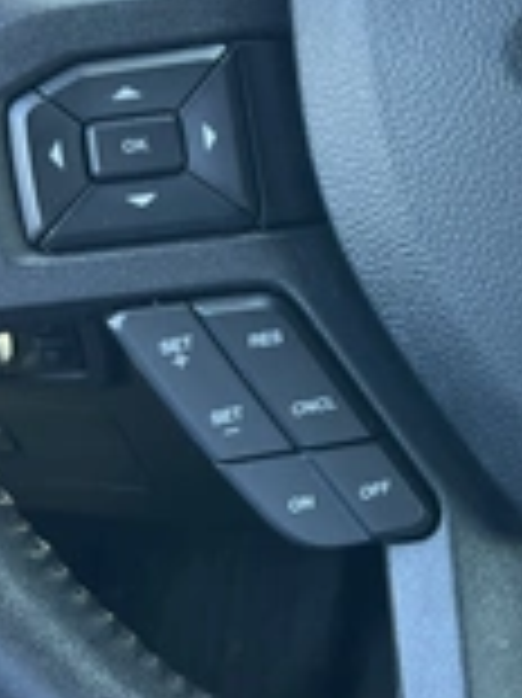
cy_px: 198
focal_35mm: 67
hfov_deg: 20.0
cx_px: 693
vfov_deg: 28.7
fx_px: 1349
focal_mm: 5.1
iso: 125
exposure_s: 1/104
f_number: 1.6
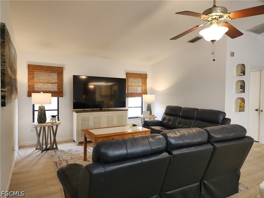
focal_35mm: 23
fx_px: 175
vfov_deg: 58.9
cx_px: 132
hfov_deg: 73.9
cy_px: 99
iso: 250
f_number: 1.8
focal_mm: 6.4
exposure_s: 1/120
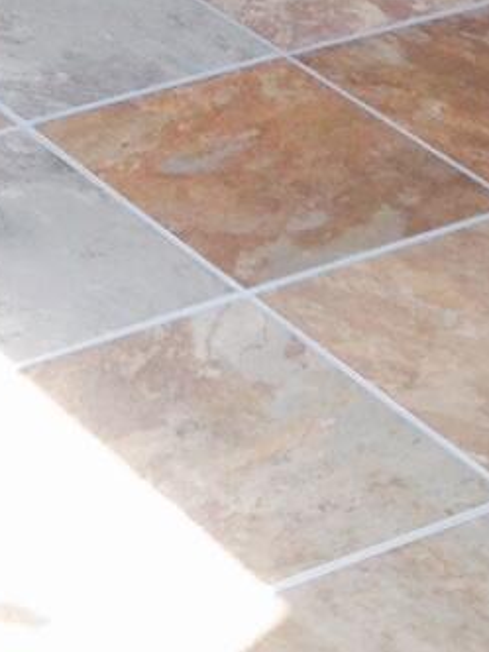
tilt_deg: -6.5
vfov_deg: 10.4
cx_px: -554
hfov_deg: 8.6
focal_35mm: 162
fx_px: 3051
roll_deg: +2.4
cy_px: -949
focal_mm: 4.12
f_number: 2.4
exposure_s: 1/60
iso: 64
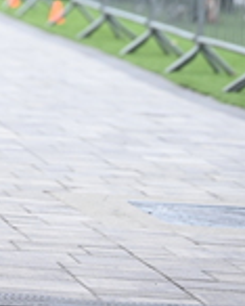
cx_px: -108
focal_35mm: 390
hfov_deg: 4.0
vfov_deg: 4.9
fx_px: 3531
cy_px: -212
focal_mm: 110
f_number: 2.8
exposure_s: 1/2000
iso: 640
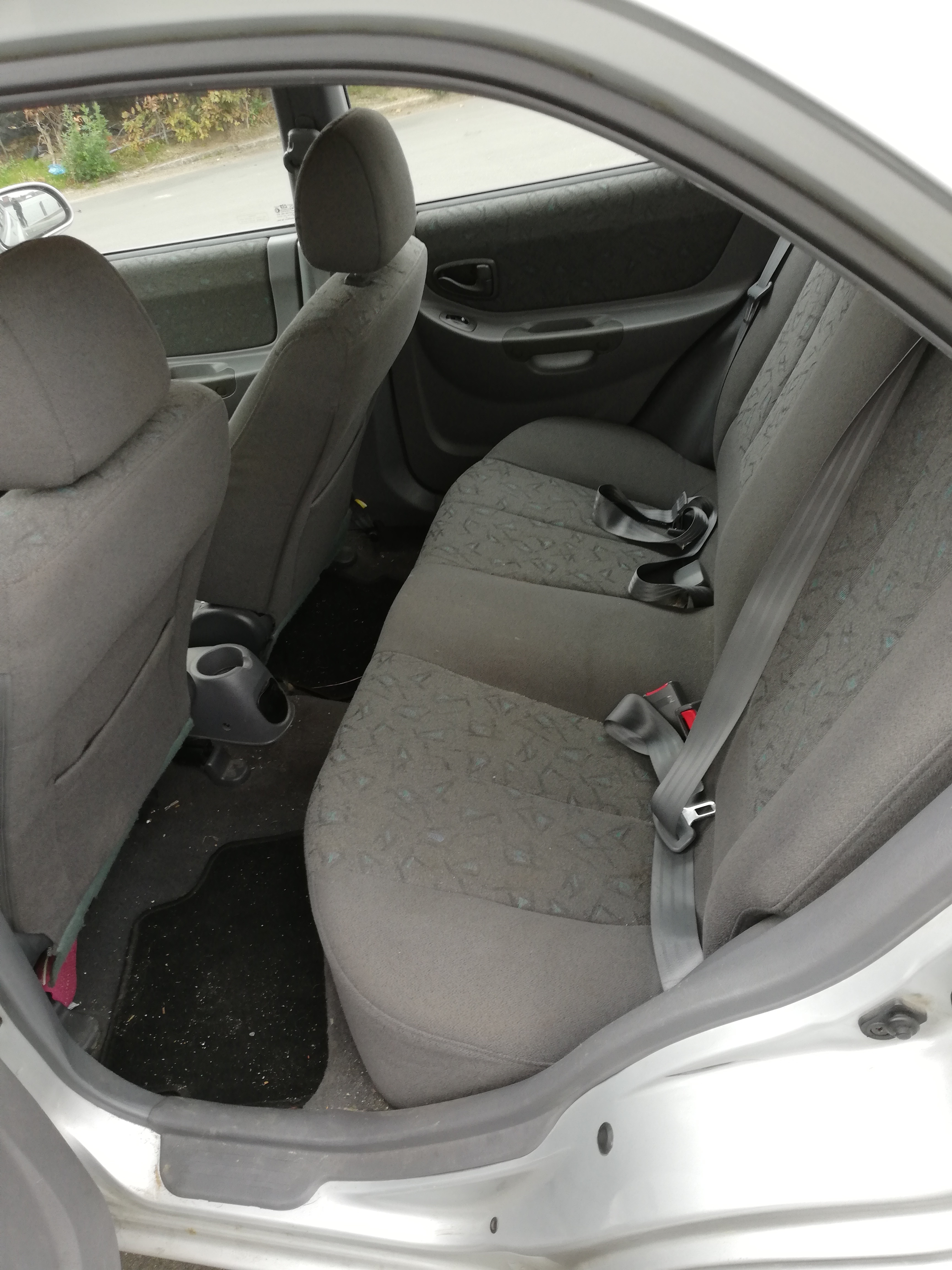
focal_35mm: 26
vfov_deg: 67.3
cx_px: 476
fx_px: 953
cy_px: 635
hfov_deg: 53.1
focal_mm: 3.81
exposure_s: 1/50
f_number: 2.2
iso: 80
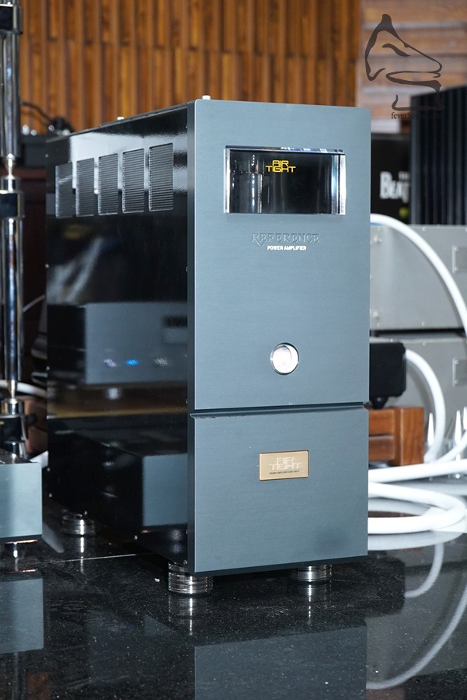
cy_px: 350
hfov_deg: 19.5
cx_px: 234
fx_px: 1360
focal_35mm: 70
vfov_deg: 28.8
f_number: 8
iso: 3200
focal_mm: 70
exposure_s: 1/60
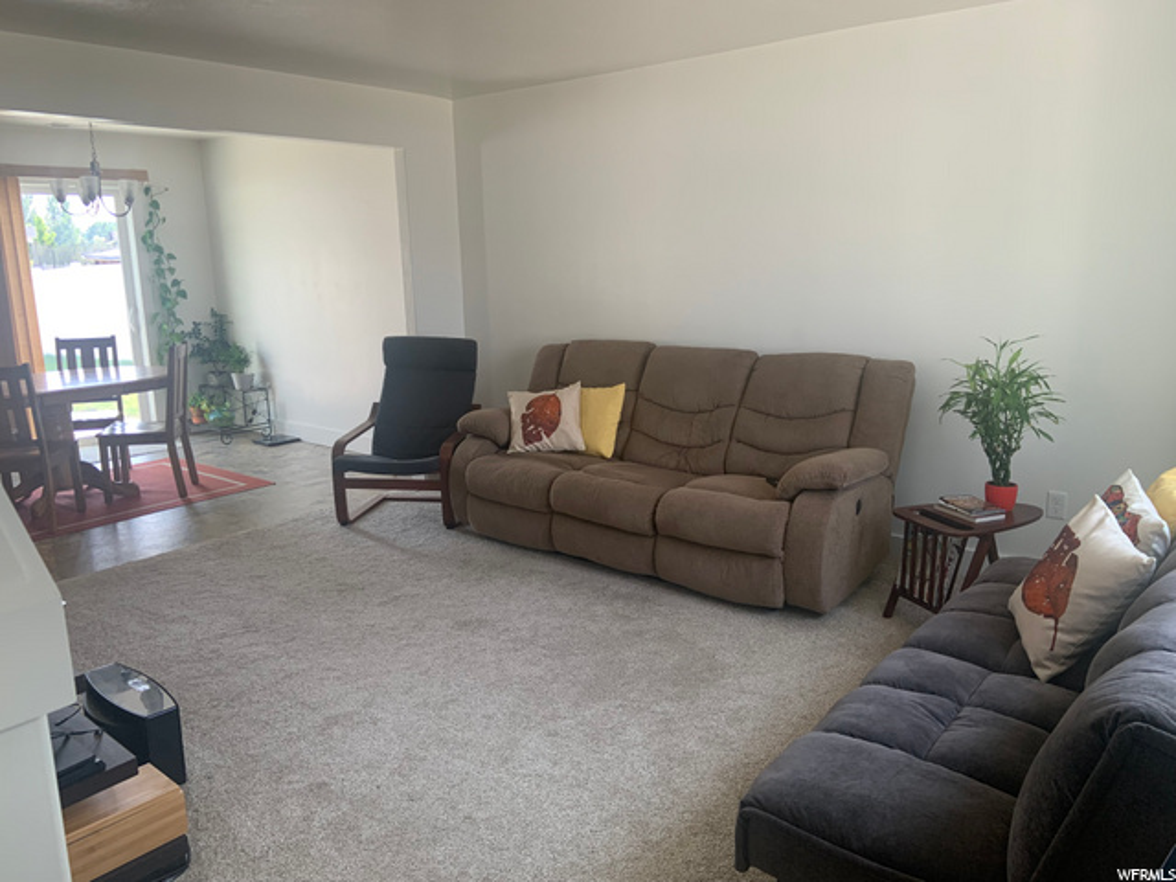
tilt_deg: -13.4
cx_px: 588
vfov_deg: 53.1
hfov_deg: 67.3
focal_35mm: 26
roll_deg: +1.8
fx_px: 883
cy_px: 441
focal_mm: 4.25
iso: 80
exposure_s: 1/121
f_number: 1.8
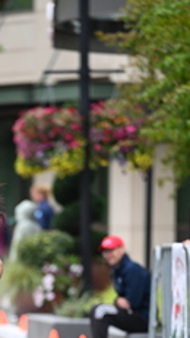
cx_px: -30
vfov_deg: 4.3
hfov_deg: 2.4
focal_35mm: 500
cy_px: 326
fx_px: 4477
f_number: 2.8
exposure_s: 1/1600
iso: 1000
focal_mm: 200
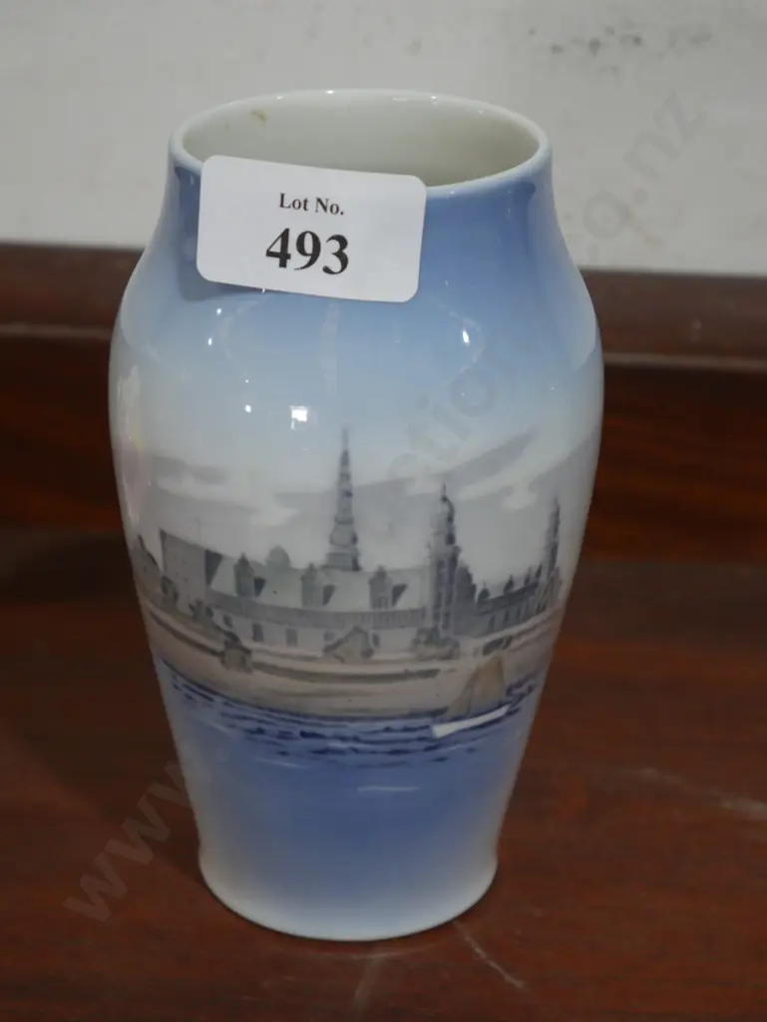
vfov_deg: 23.3
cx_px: 384
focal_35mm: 84
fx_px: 2480
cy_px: 511
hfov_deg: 17.6
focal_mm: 42
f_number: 5.6
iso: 800
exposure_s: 1/100
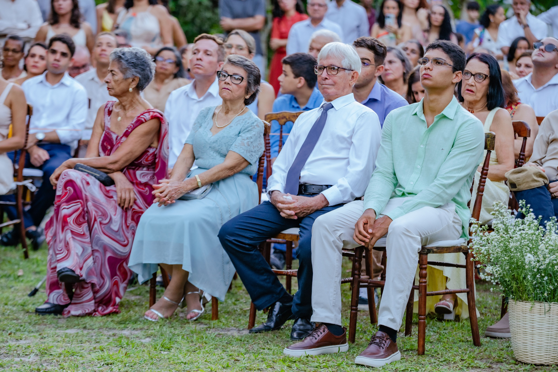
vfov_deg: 10.4
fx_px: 2051
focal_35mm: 132
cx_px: 284
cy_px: 191
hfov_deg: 15.5
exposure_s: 1/250
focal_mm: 125
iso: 1600
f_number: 4
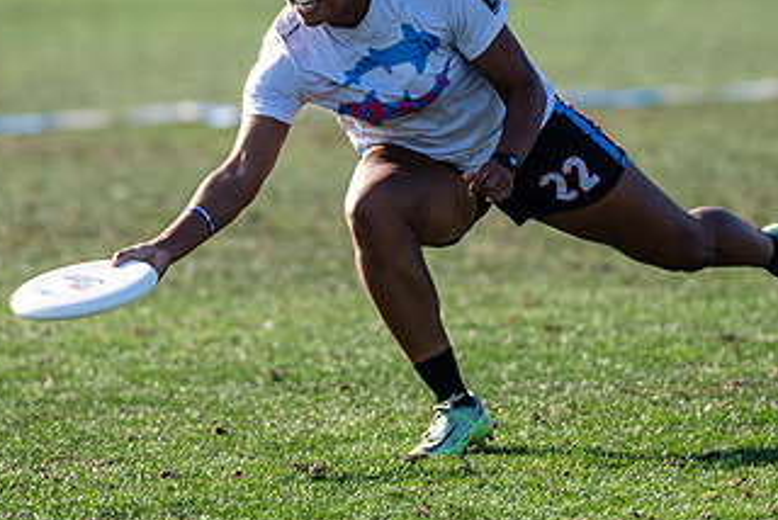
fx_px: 17888
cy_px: 92
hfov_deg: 2.5
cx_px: 420
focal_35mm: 827
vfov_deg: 1.7
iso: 250
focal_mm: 280
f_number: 3.2
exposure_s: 1/2500
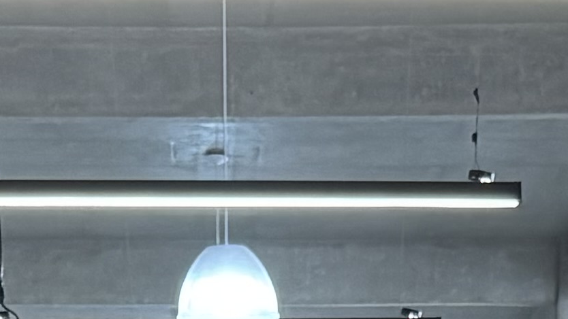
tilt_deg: -11.3
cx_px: 306
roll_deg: +0.0
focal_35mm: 179
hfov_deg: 12.0
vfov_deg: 5.8
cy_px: 1287
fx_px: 2696
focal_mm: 6.76
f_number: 1.78
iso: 250
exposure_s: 1/60
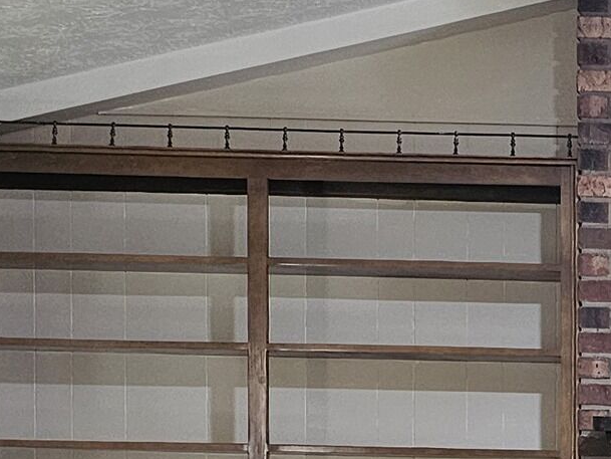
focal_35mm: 116
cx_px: 909
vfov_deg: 12.4
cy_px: 585
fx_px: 2048
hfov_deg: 15.7
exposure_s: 1/30
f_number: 1.7
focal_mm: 6.3
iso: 640
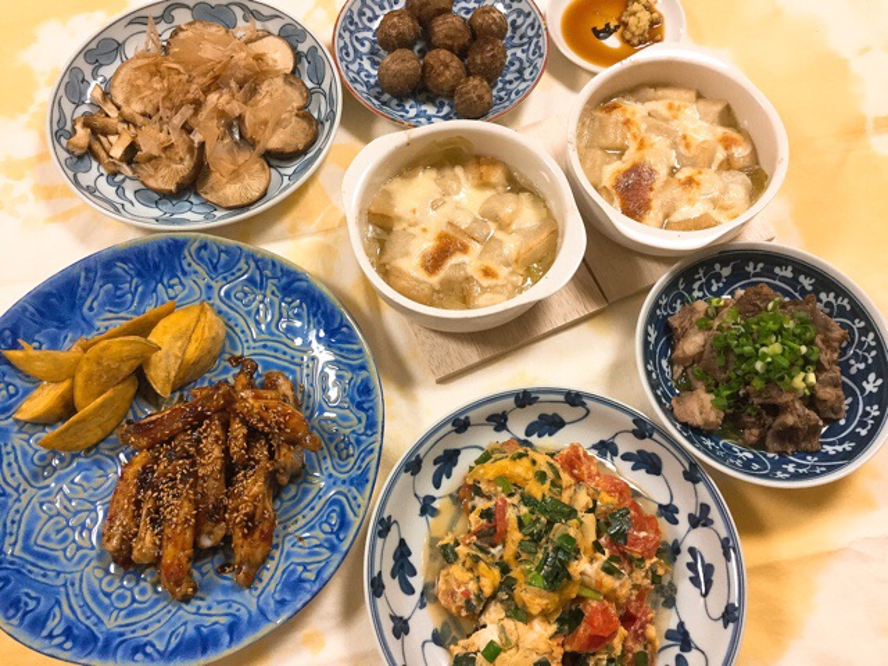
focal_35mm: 31
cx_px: 444
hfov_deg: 58.4
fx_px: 795
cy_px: 333
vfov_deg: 45.4
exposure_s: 1/30
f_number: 2.4
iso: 80
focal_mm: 3.3
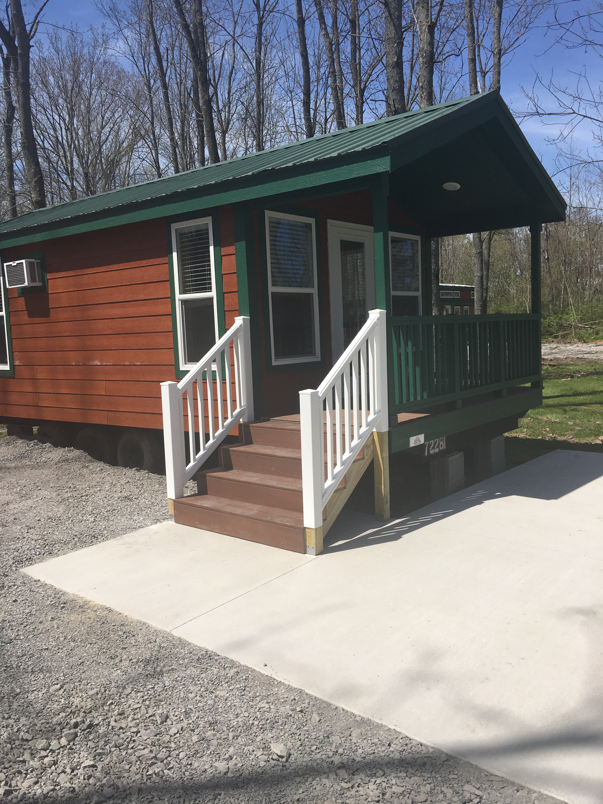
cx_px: 302
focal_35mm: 29
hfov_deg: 48.2
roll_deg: +1.2
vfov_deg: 61.7
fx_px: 674
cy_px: 402
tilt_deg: -7.4
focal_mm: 4.15
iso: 25
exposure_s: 1/2024
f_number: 2.2
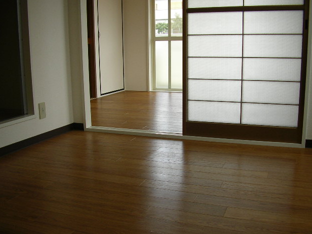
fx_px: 352
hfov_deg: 47.9
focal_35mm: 39
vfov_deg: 36.8
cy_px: 118
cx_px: 156
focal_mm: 5.8
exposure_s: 1/59
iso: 50
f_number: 2.9
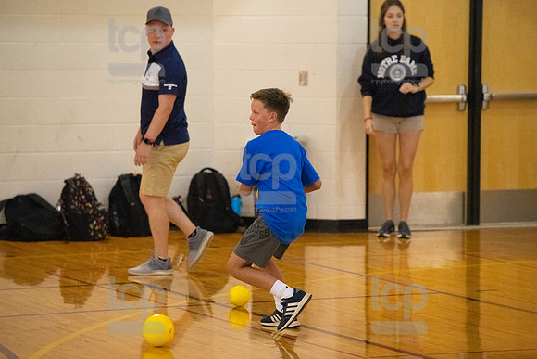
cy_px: 180
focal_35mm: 175
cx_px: 268
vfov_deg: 7.9
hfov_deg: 11.7
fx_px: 2611
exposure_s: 1/800
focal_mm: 175
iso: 10000
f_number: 4
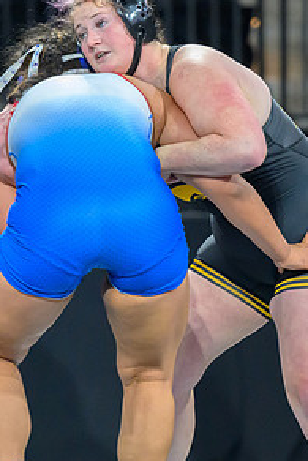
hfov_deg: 2.8
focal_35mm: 483
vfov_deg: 4.3
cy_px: 229
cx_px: 75
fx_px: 6191
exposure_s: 1/800
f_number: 2.8
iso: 4500
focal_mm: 180
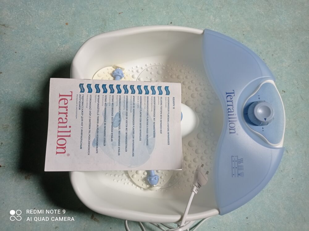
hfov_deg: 63.5
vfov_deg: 49.7
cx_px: 154
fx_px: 250
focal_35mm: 28
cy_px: 116
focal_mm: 4.74
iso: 114
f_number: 1.79
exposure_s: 1/100
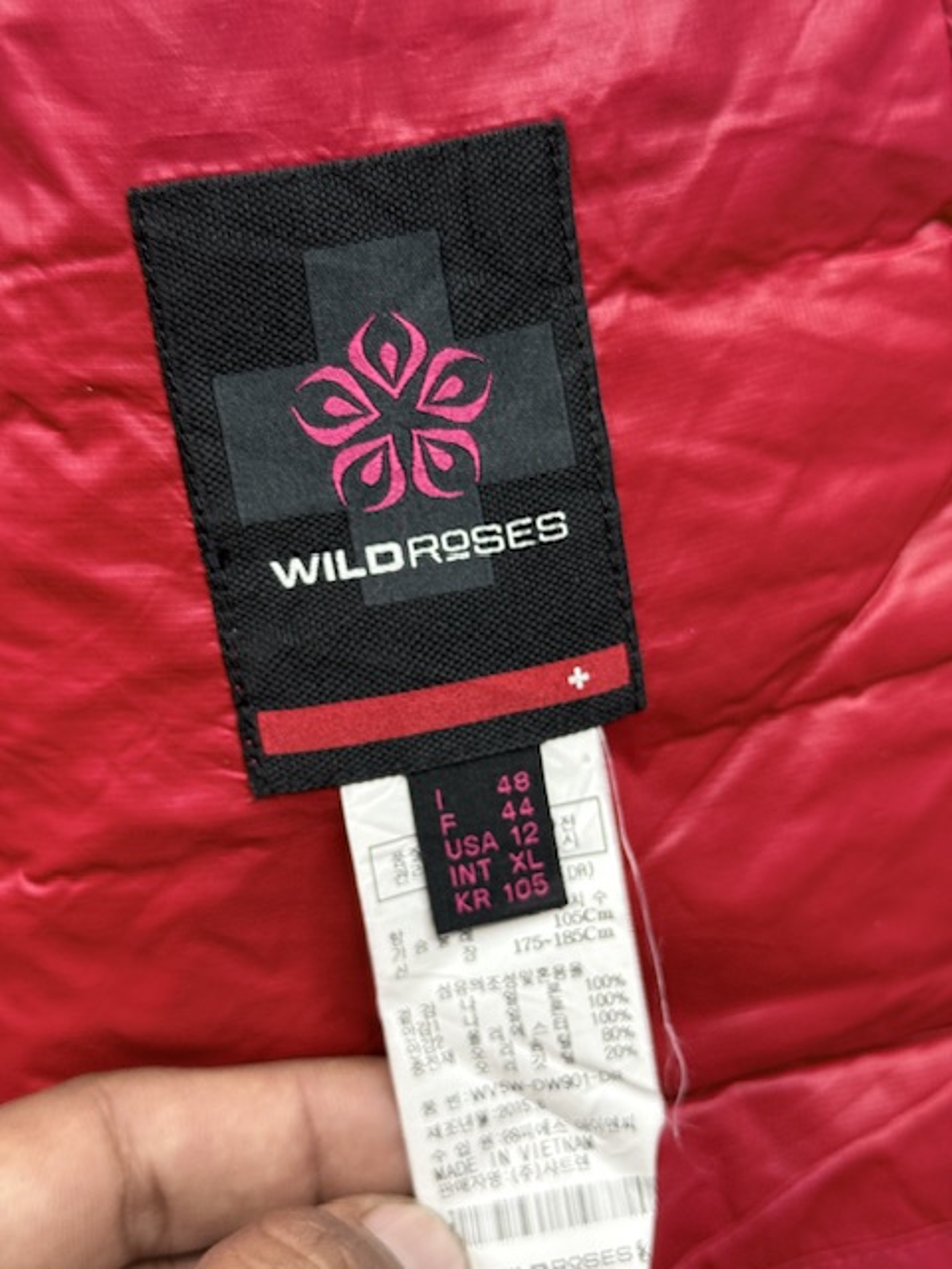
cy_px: 634
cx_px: 476
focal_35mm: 48
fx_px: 1760
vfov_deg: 39.7
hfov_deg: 30.3
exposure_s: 1/100
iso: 200
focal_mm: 6.76
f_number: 1.78
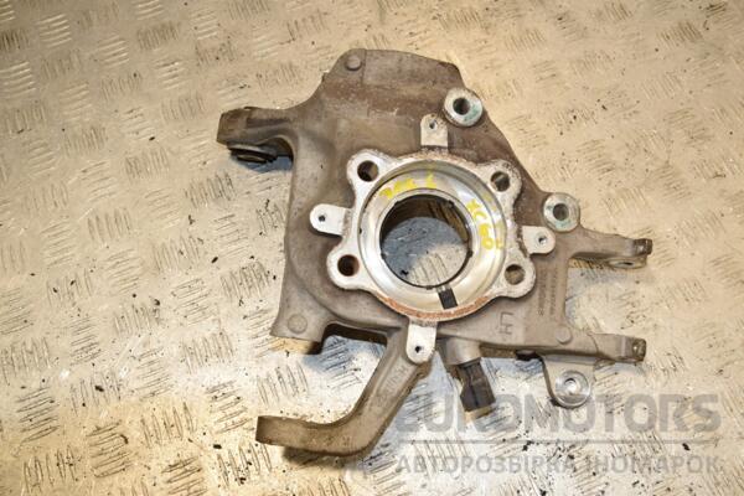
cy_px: 248
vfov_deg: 36.9
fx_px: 744
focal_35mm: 36
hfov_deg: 53.1
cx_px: 372
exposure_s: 1/200
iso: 800
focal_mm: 24
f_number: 10
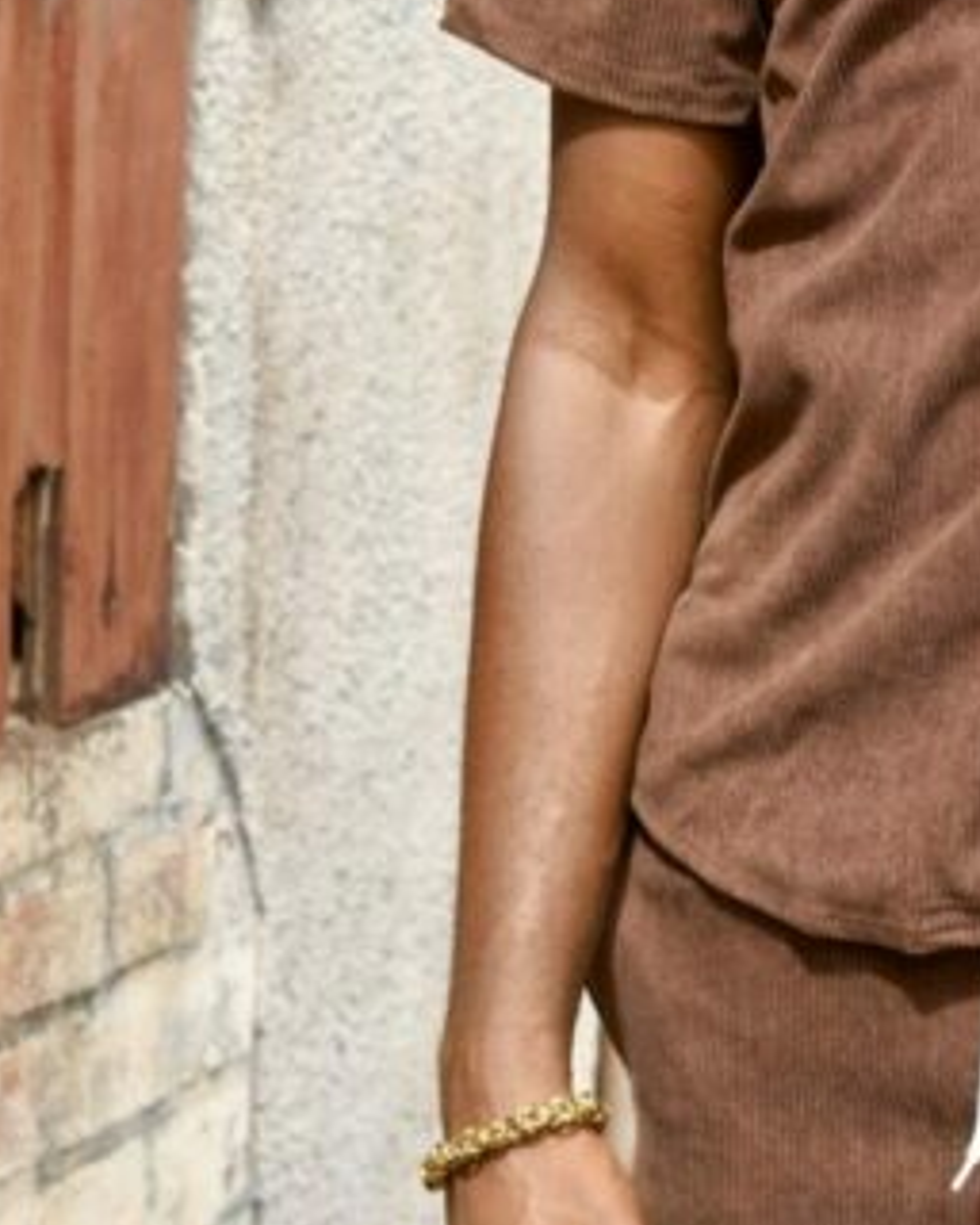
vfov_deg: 14.5
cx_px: 1106
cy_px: 316
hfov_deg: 11.5
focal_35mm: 132
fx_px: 4786
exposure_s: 1/250
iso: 100
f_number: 4
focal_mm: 50
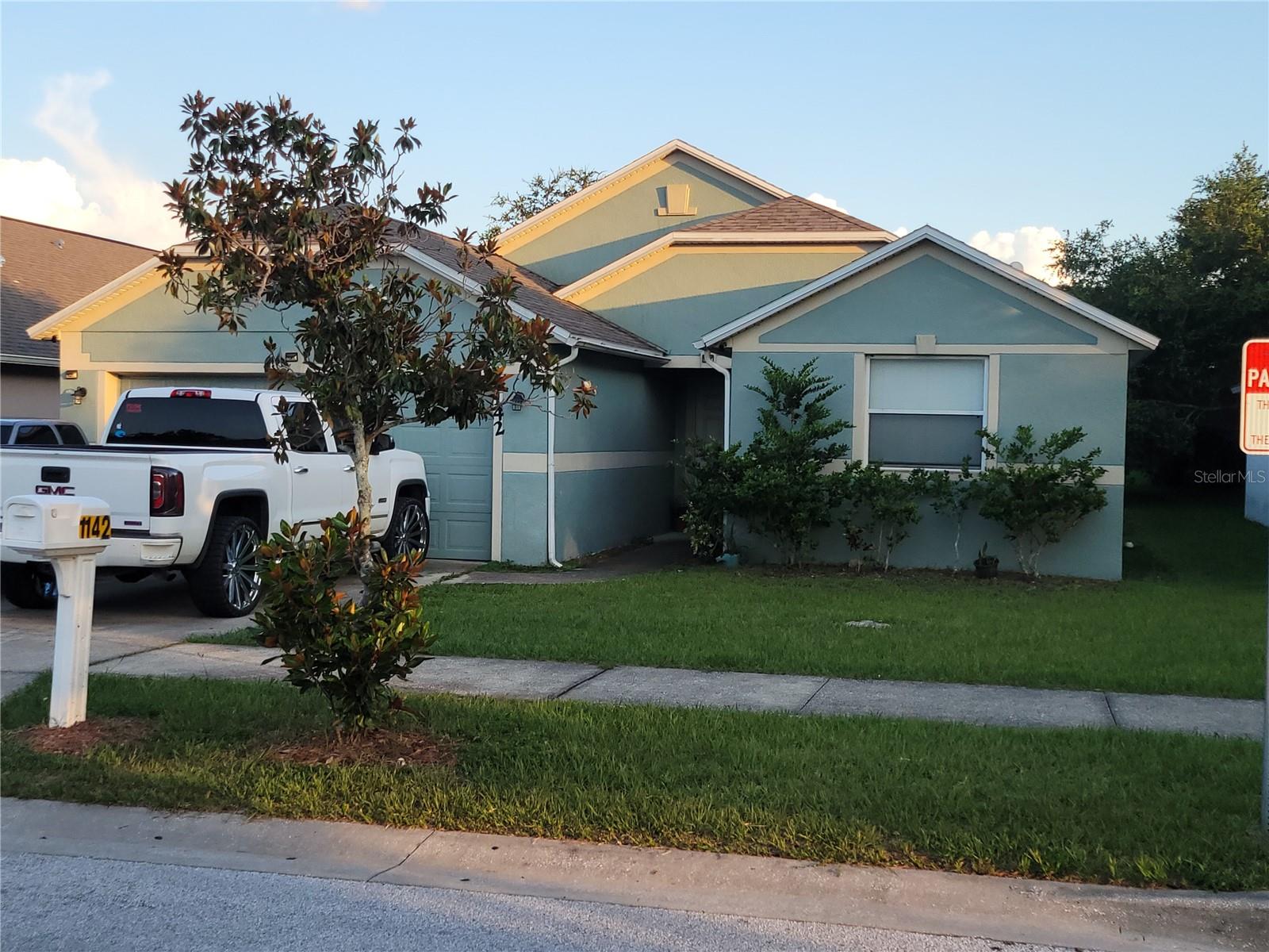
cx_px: 634
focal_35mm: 26
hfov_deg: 67.3
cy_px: 476
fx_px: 953
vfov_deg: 53.1
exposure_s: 1/504
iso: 40
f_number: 1.8
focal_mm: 5.4
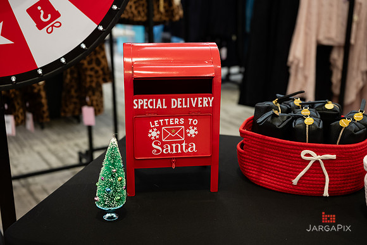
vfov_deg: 30.9
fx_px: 443
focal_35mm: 43
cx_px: 184
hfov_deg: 45.0
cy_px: 129
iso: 1600
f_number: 3.2
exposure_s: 1/160
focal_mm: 40
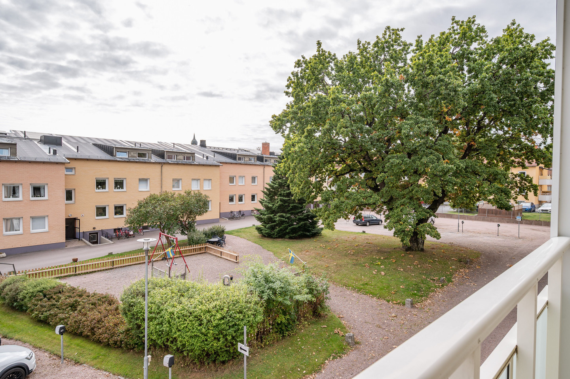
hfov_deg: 82.6
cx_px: 285
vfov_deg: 60.6
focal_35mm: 20
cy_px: 190
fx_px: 324
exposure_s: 1/80
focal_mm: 20.5
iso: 160
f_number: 8
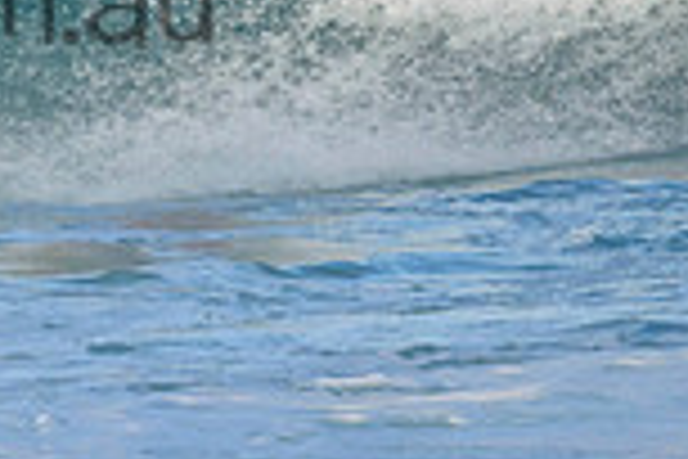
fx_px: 57807
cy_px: -61
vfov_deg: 0.5
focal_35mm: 3025
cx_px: -261
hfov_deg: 0.7
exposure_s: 1/1600
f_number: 11
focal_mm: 800
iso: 1600
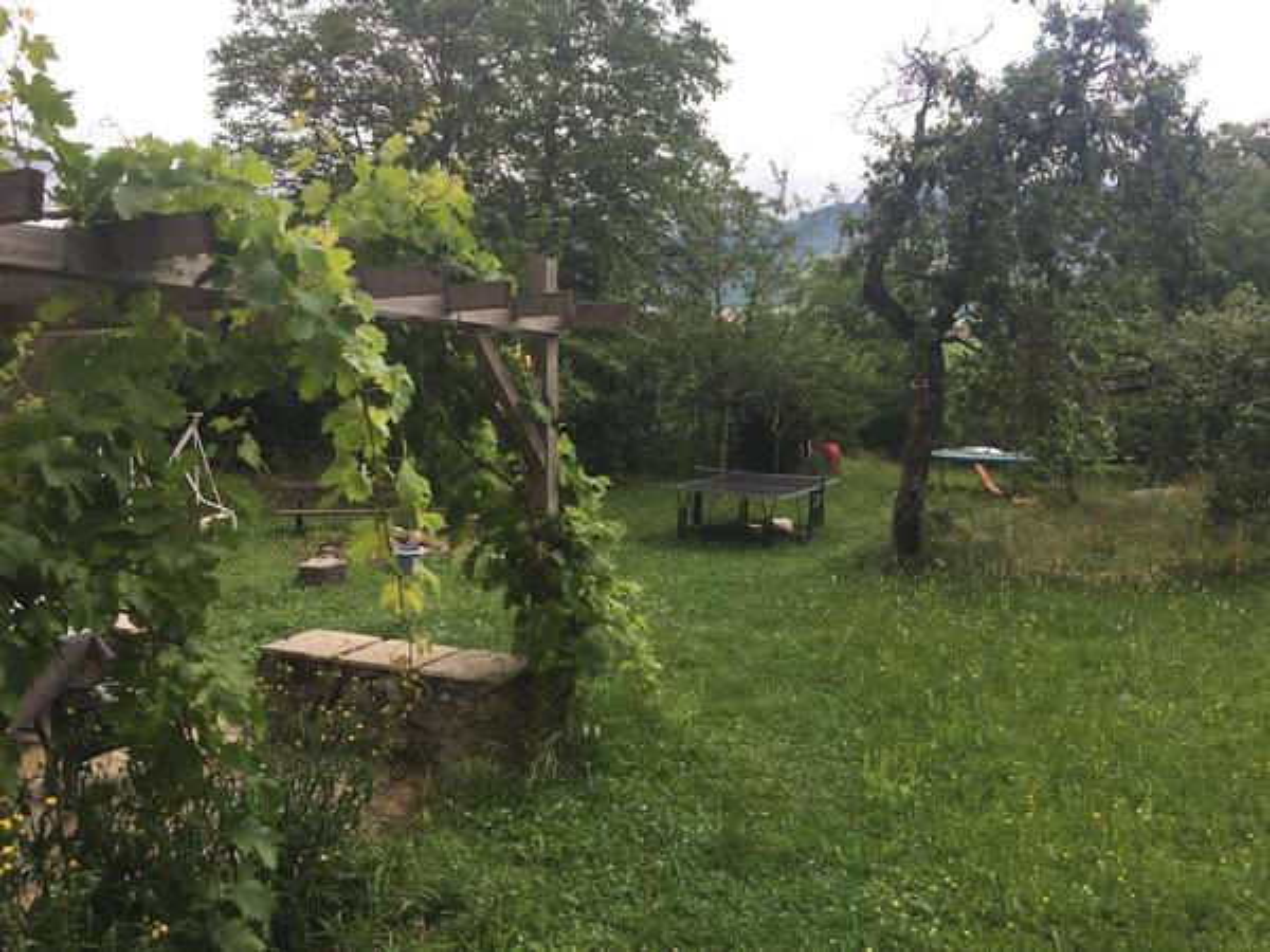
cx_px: 635
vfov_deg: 48.2
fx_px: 1064
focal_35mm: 29
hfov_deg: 61.7
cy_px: 476
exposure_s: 1/465
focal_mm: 4.15
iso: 32
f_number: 2.2
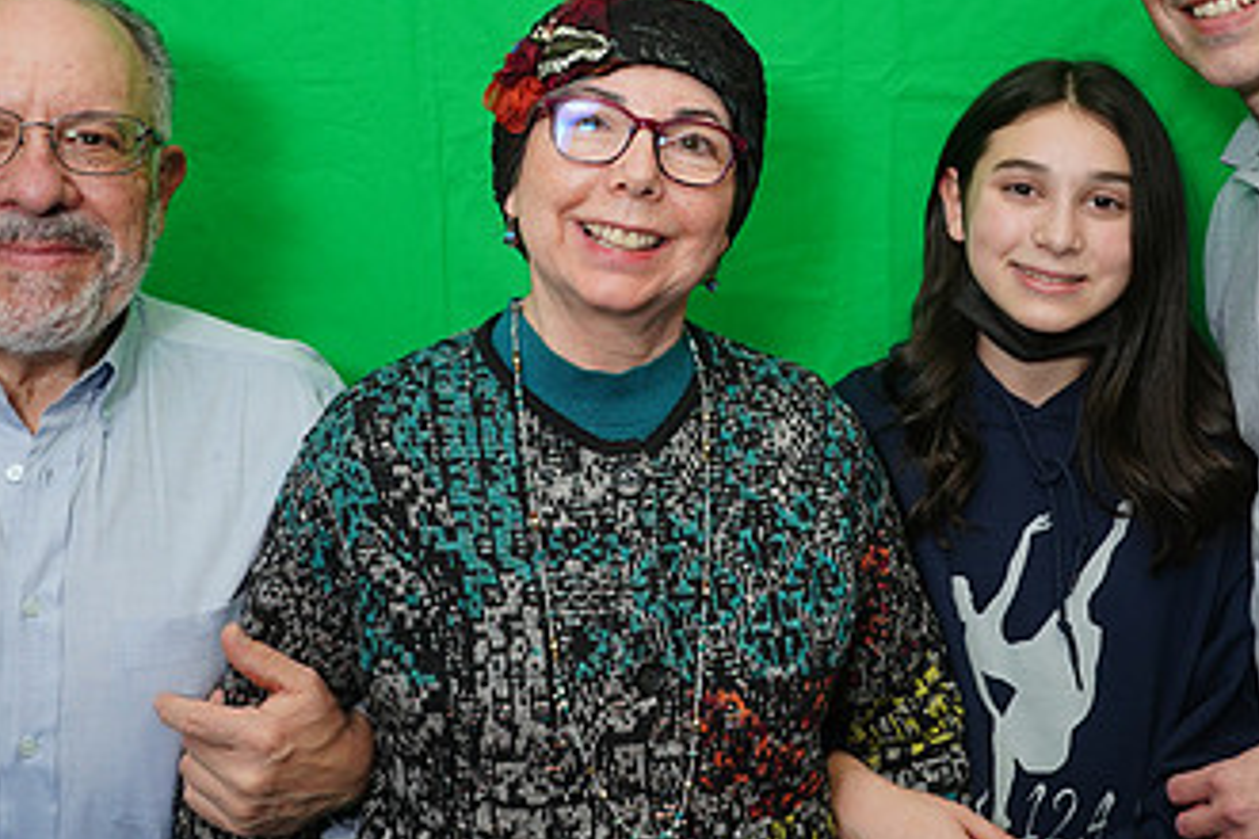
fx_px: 1783
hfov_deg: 38.8
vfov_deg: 26.3
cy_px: 250
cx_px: 698
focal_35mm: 51
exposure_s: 1/125
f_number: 5.6
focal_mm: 29
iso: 400
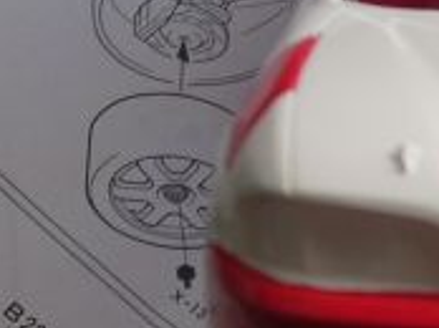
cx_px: 724
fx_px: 2470
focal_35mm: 195
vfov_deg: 7.6
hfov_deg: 9.8
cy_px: 310
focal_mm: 8
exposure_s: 1/100
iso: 100
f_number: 3.2
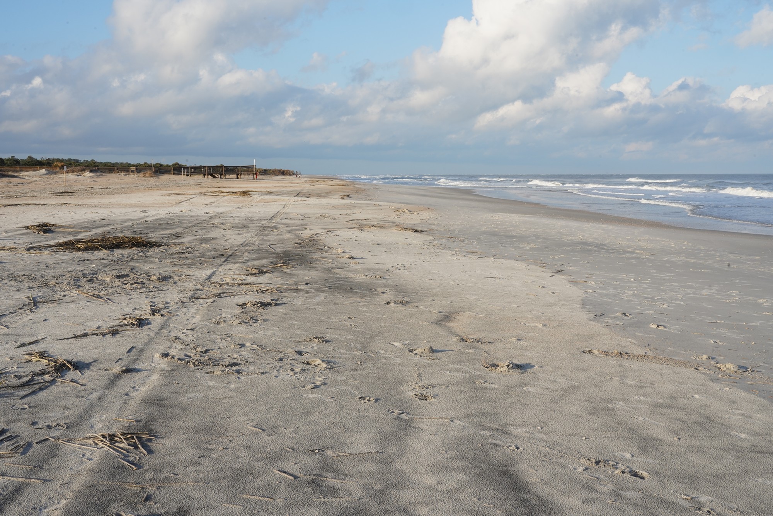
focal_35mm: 40
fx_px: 859
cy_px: 258
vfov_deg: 33.4
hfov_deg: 48.5
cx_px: 386
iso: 400
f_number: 25
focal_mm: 40
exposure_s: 1/100
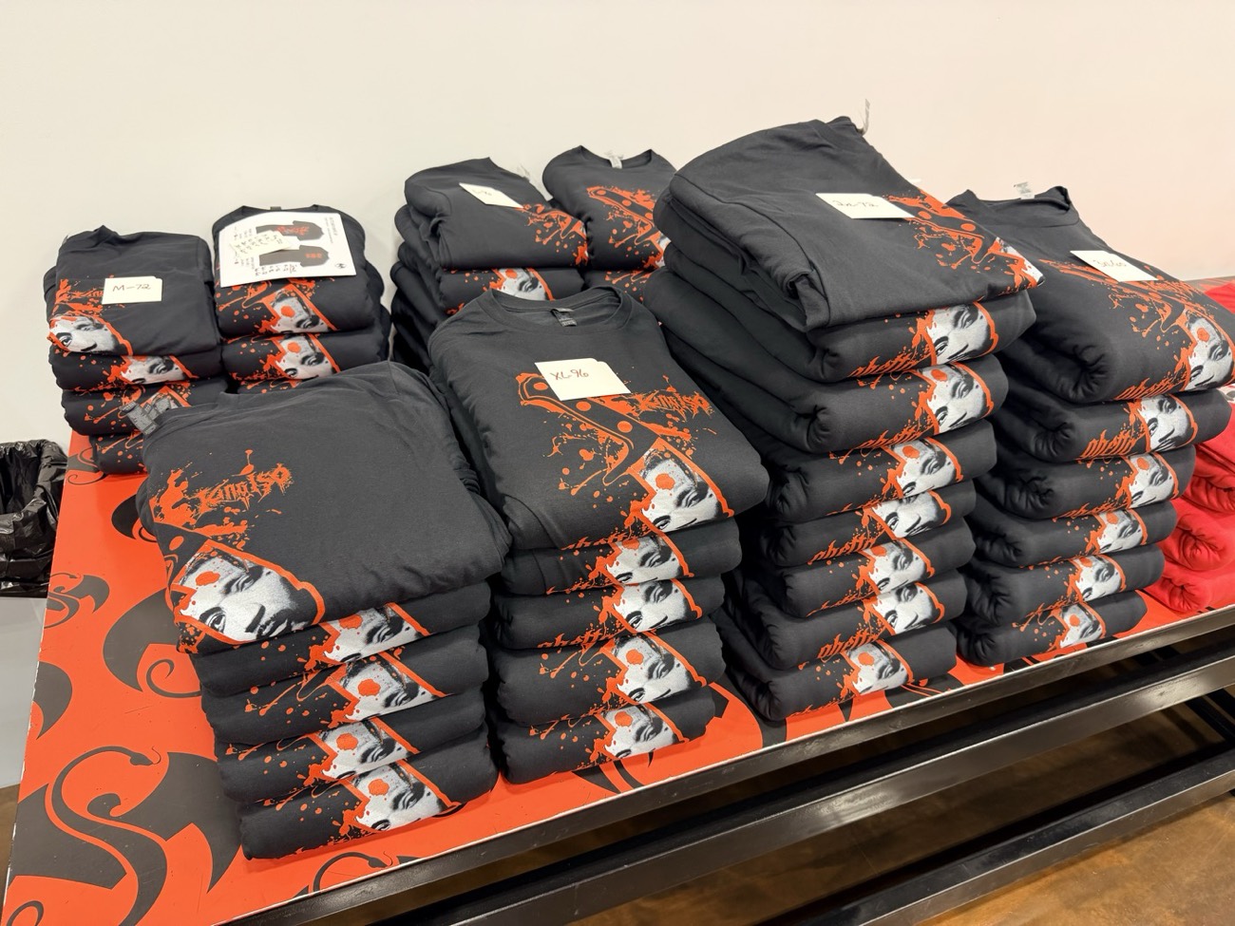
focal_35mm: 24
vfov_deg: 56.8
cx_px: 618
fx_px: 856
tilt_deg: -34.0
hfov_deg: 71.6
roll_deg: -6.0
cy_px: 463
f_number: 1.78
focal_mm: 6.76
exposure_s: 1/60
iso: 125
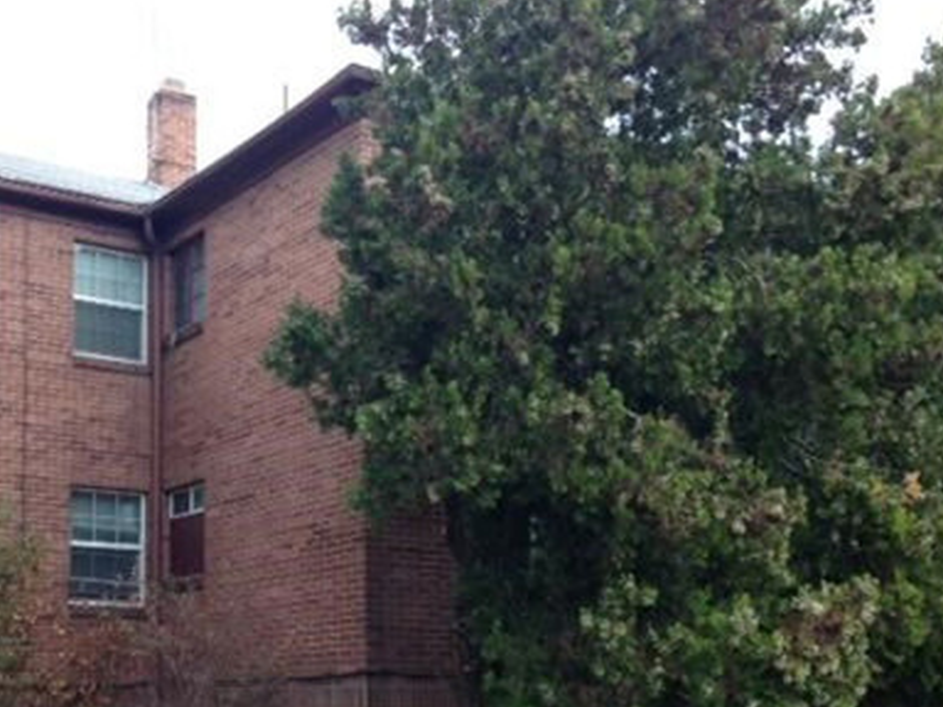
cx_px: 253
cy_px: 518
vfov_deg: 26.3
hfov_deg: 34.3
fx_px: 1498
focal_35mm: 55
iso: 50
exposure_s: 1/60
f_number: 2.4
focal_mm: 4.12
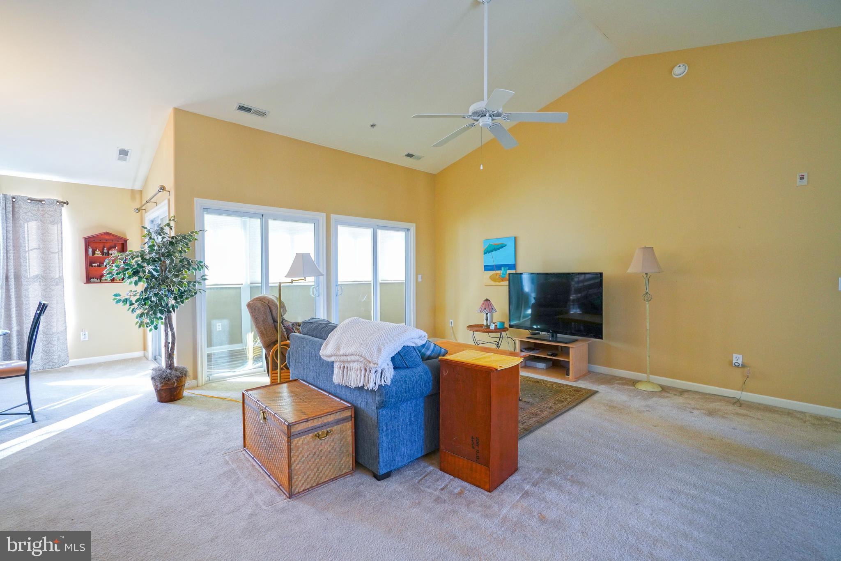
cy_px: 280
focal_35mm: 16
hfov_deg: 96.7
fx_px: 374
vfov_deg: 73.8
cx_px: 420
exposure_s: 1/160
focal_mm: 16
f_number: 4
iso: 1000
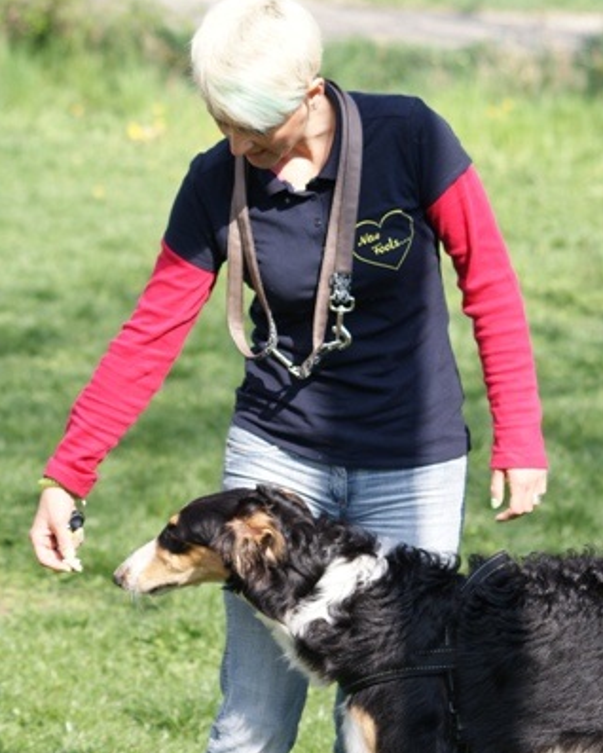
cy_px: 402
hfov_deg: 10.1
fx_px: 3411
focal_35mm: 153
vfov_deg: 12.6
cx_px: 302
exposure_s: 1/250
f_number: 5
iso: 100
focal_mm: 90
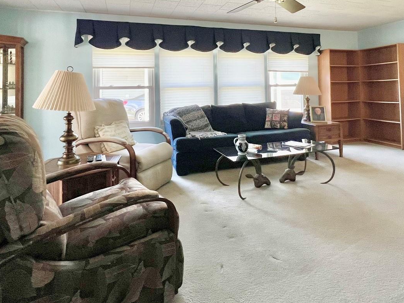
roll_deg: +0.5
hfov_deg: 81.7
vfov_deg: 62.8
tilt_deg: +0.7
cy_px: 82
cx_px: 204
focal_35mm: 20
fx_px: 233
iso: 125
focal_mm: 1.57
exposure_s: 1/120
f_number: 1.8
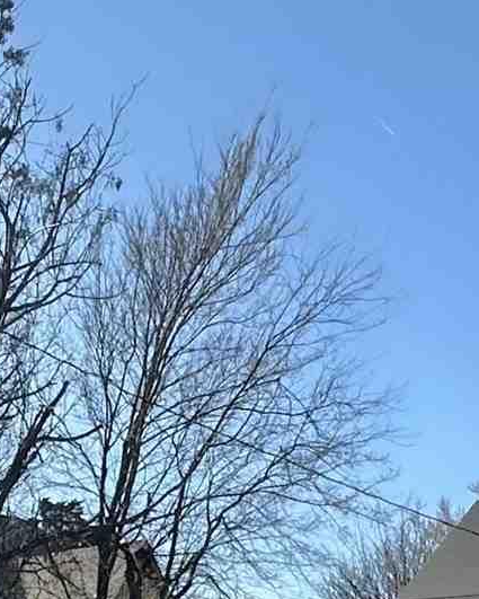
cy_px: 829
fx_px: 1400
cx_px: -15
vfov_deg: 21.3
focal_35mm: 79
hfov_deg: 18.8
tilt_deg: -1.3
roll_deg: -1.3
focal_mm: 2.22
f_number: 2.2
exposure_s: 1/1715
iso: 40
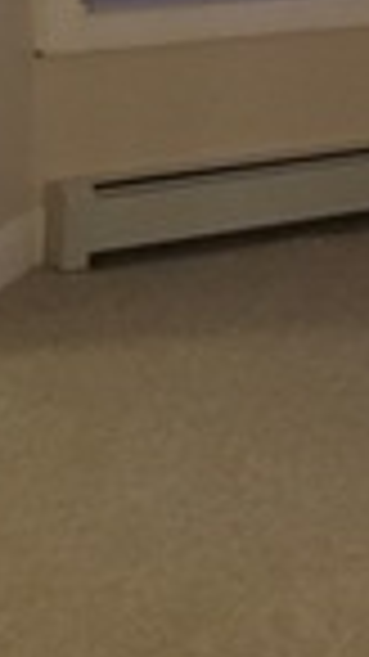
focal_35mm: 144
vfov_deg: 14.1
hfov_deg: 8.4
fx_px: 2508
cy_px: -284
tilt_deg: -4.1
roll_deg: +0.7
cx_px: 371
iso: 320
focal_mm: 4.15
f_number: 2.2
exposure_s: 1/15
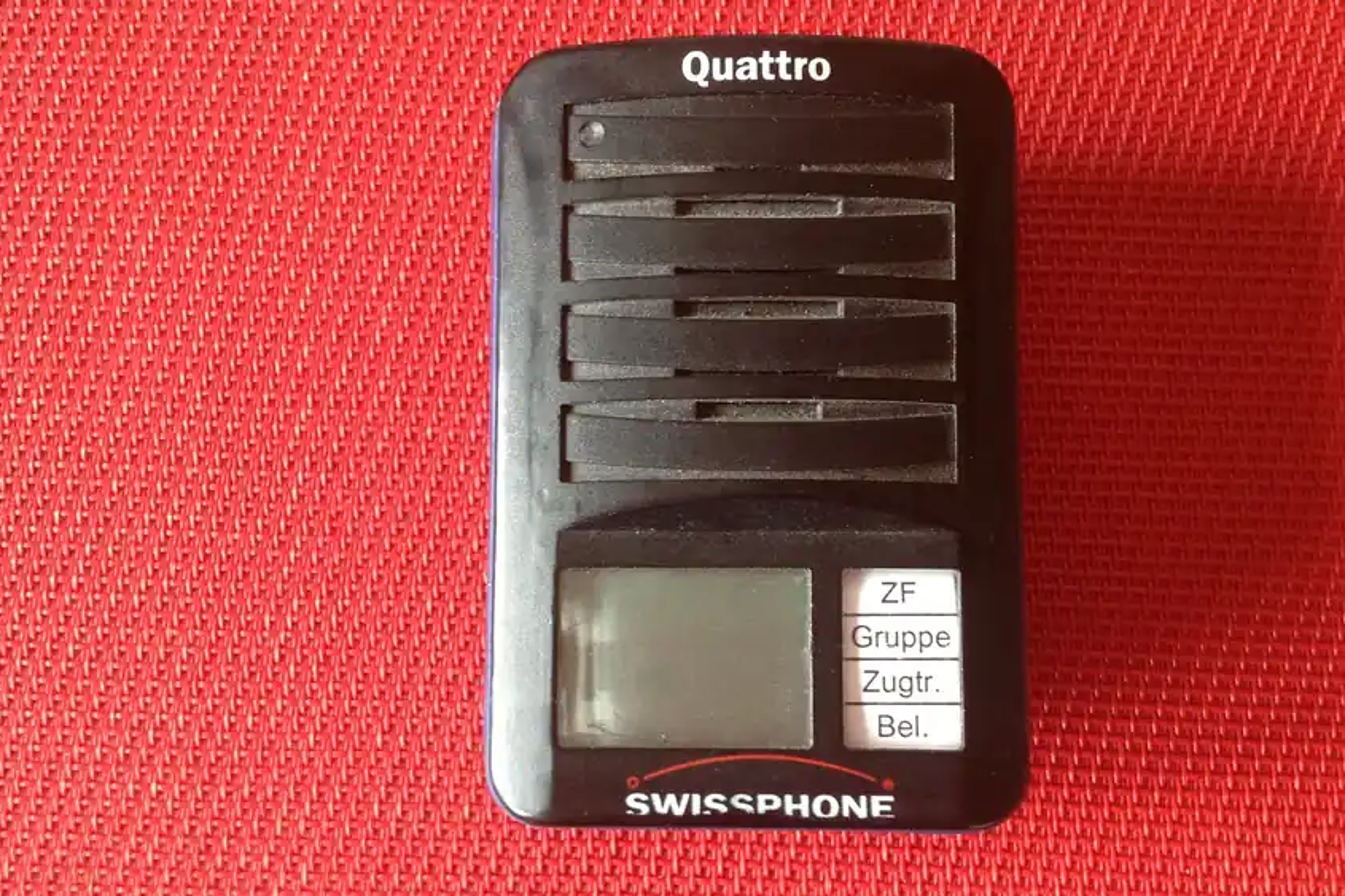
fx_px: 1606
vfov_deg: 31.1
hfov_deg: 45.4
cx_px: 645
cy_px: 504
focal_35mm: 43
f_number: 2.4
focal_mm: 4.28
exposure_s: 1/15
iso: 125
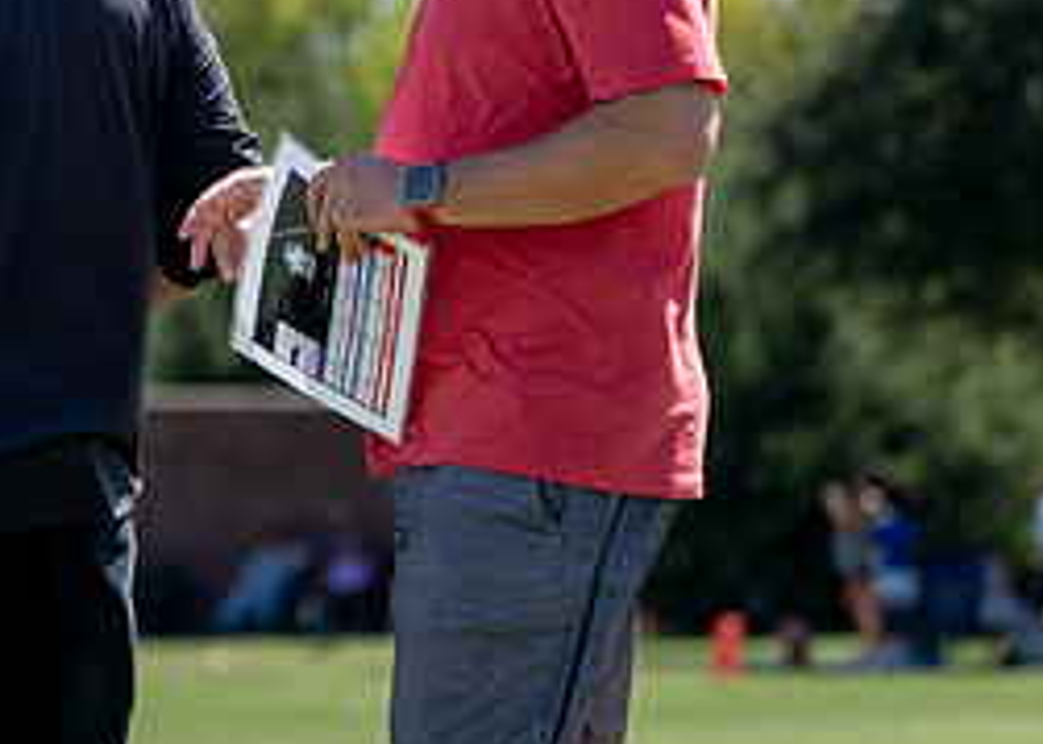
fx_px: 14803
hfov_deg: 4.0
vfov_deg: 2.9
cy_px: 234
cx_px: -186
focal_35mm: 500
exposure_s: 1/1600
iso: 400
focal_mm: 190
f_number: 5.6
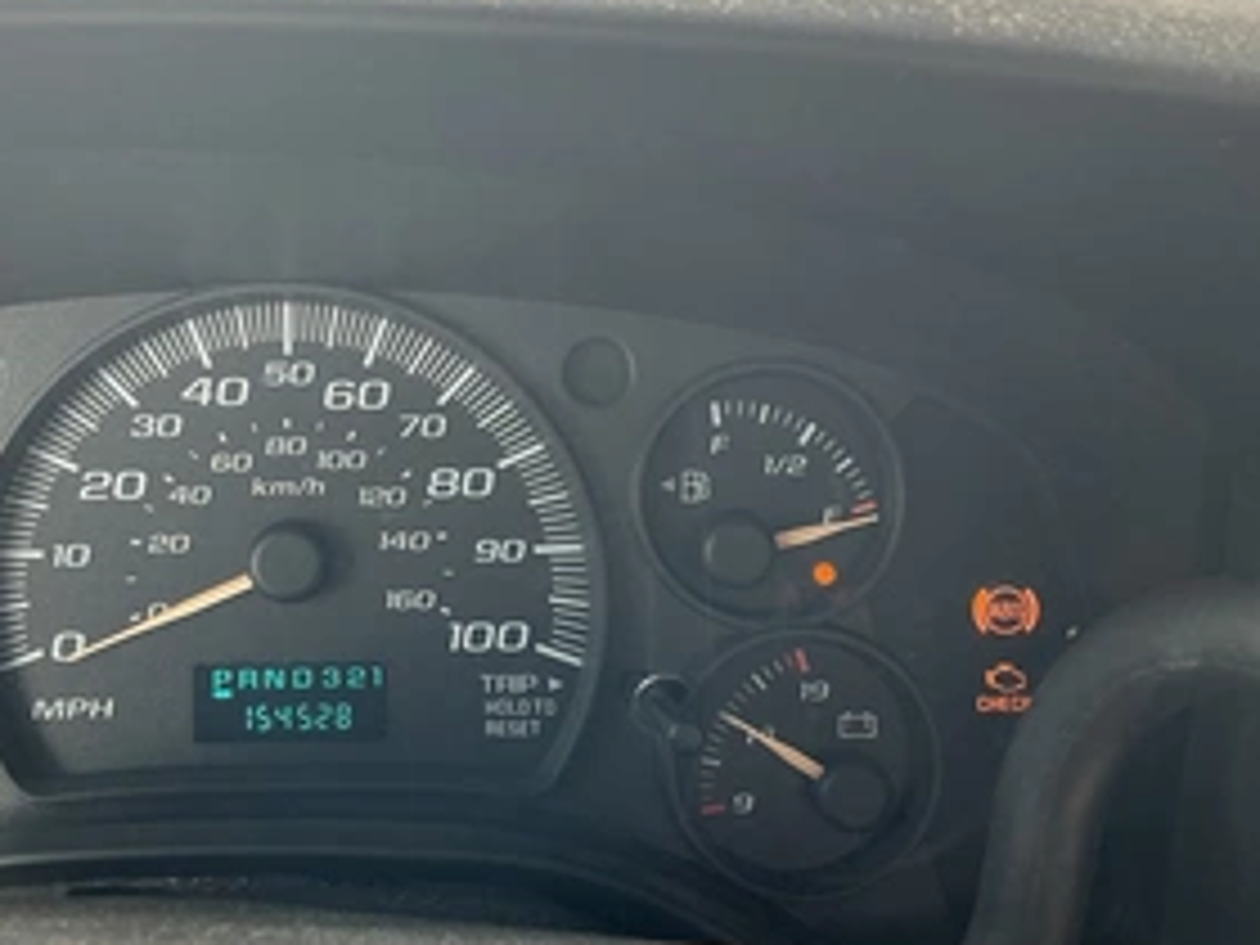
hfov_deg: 46.2
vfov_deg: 36.0
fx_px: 1456
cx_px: 446
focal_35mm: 40
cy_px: 464
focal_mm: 3
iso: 50
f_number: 1.8
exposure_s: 1/122
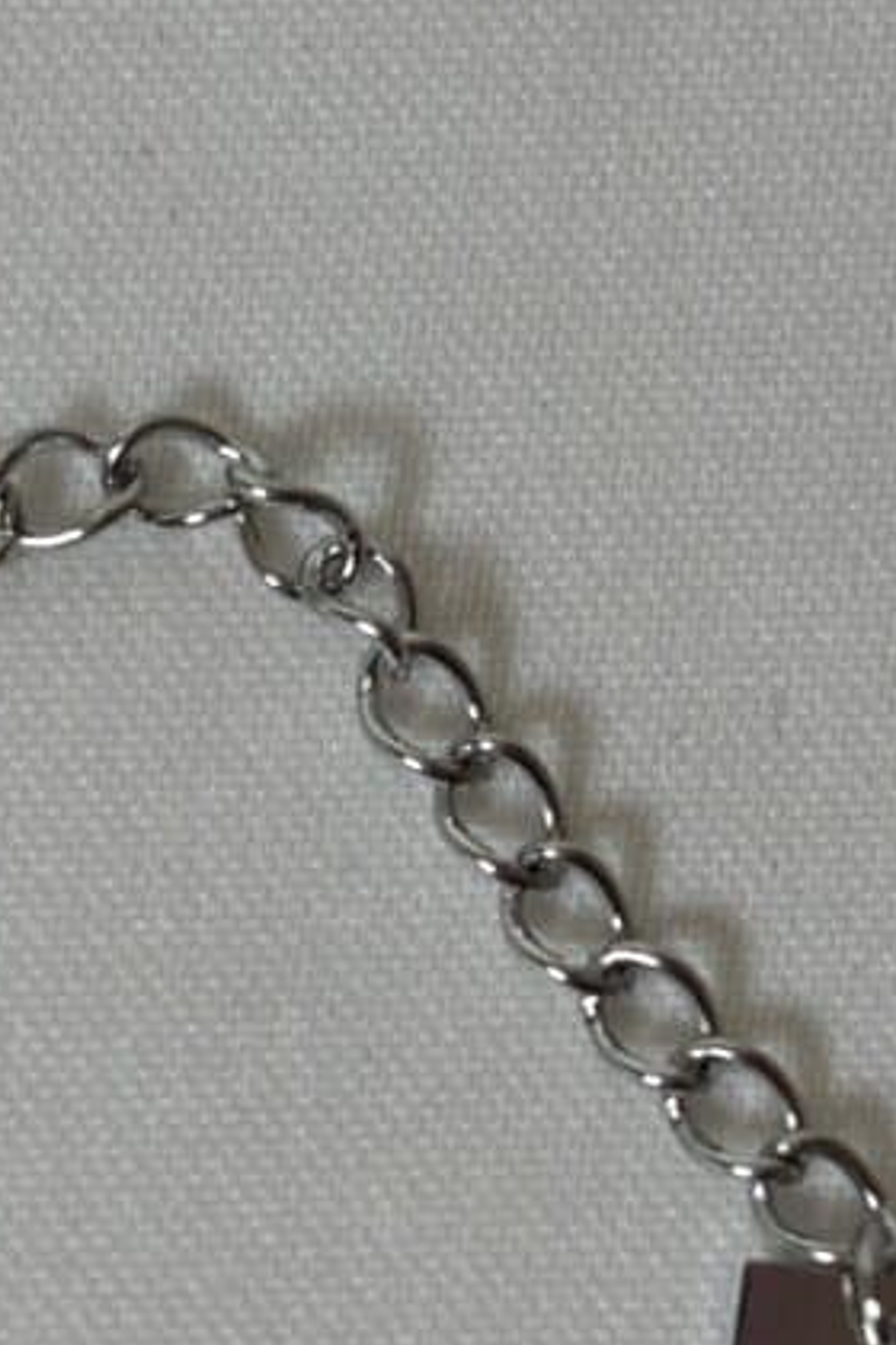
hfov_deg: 10.4
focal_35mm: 132
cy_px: 893
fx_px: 4928
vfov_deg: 15.5
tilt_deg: -78.0
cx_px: 368
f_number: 1.6
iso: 25
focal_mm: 5.96
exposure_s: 1/108
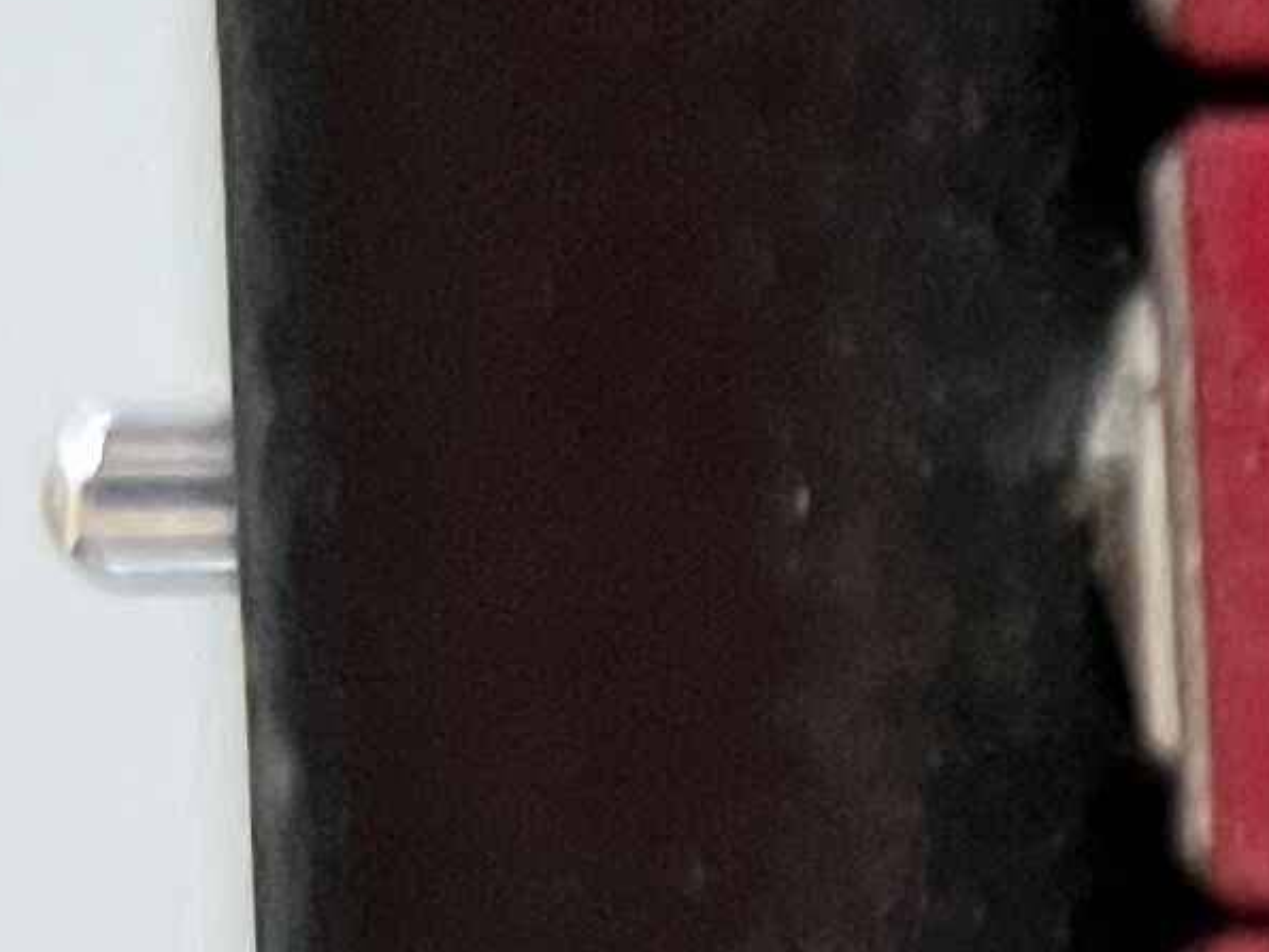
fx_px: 6452
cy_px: 528
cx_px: 3988
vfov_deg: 8.4
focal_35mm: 176
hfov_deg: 8.9
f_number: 1.6
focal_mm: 5.1
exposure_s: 1/37
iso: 640
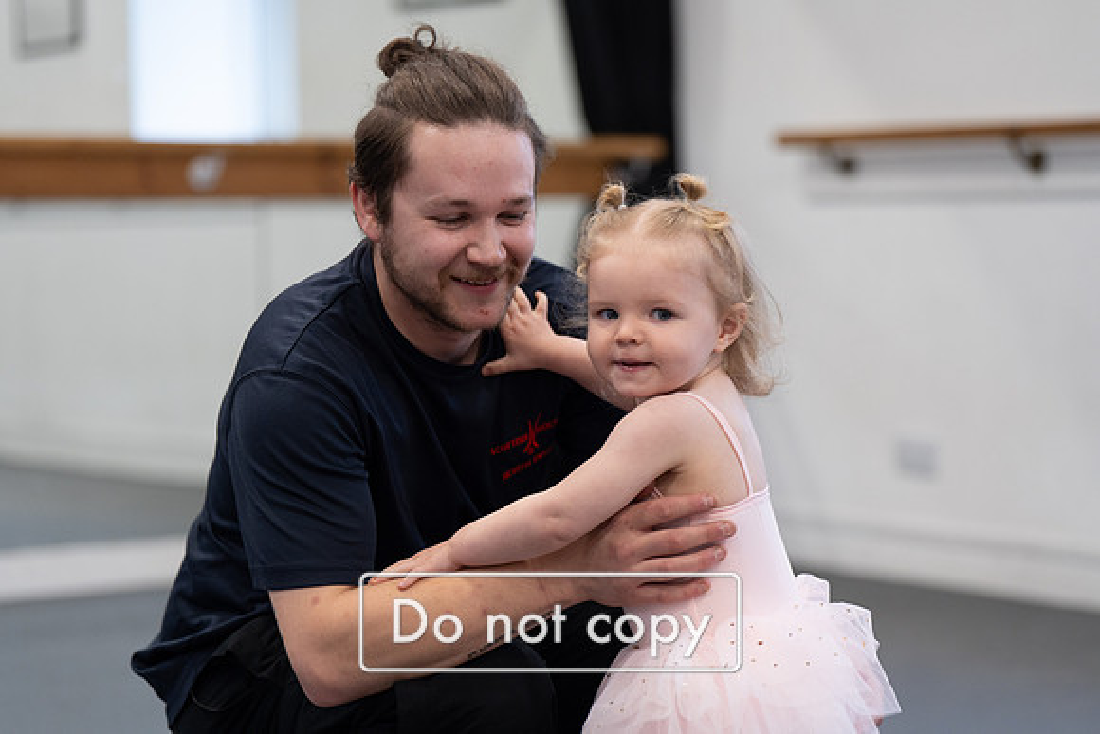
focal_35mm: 100
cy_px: 367
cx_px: 550
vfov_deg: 13.7
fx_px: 3056
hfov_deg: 20.4
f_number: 2.8
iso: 1000
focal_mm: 100
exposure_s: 1/160
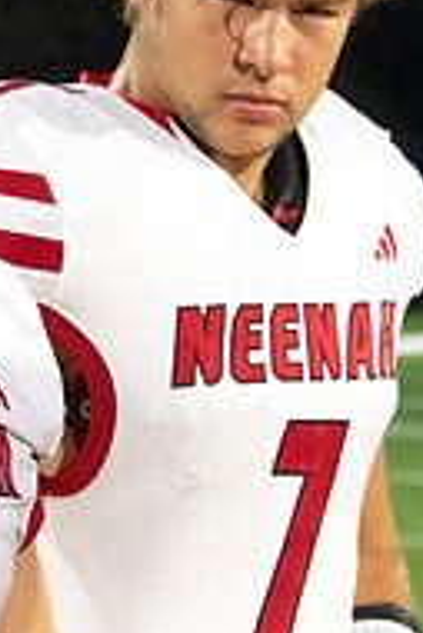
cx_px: -117
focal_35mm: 305
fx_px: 5365
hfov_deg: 4.5
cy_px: 282
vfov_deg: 6.7
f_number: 7.1
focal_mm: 100
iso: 10000
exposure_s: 1/320
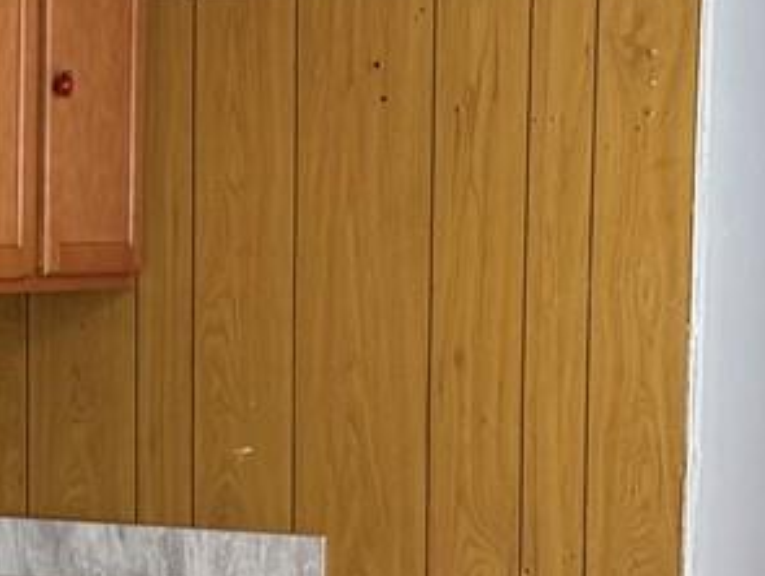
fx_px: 2876
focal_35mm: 130
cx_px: -44
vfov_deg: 11.3
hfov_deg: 14.8
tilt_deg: -4.0
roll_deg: +1.6
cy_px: 568
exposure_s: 1/120
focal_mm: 6.76
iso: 160
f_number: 1.78
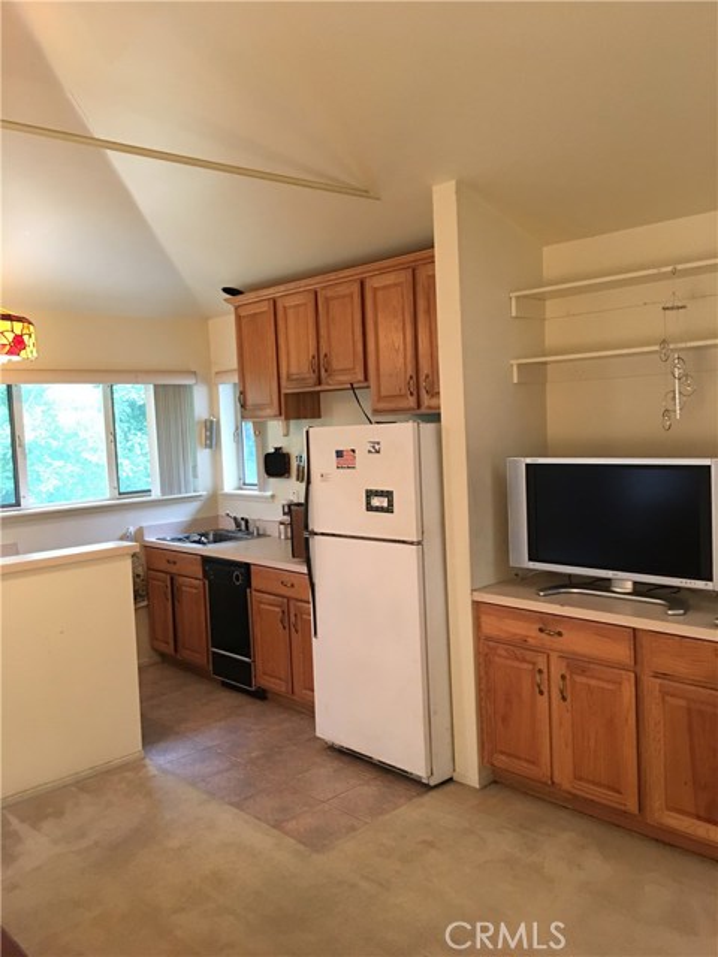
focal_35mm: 29
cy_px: 478
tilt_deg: -3.0
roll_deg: +1.8
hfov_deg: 48.2
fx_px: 802
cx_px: 359
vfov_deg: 61.7
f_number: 2.2
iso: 100
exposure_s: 1/10
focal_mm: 4.15
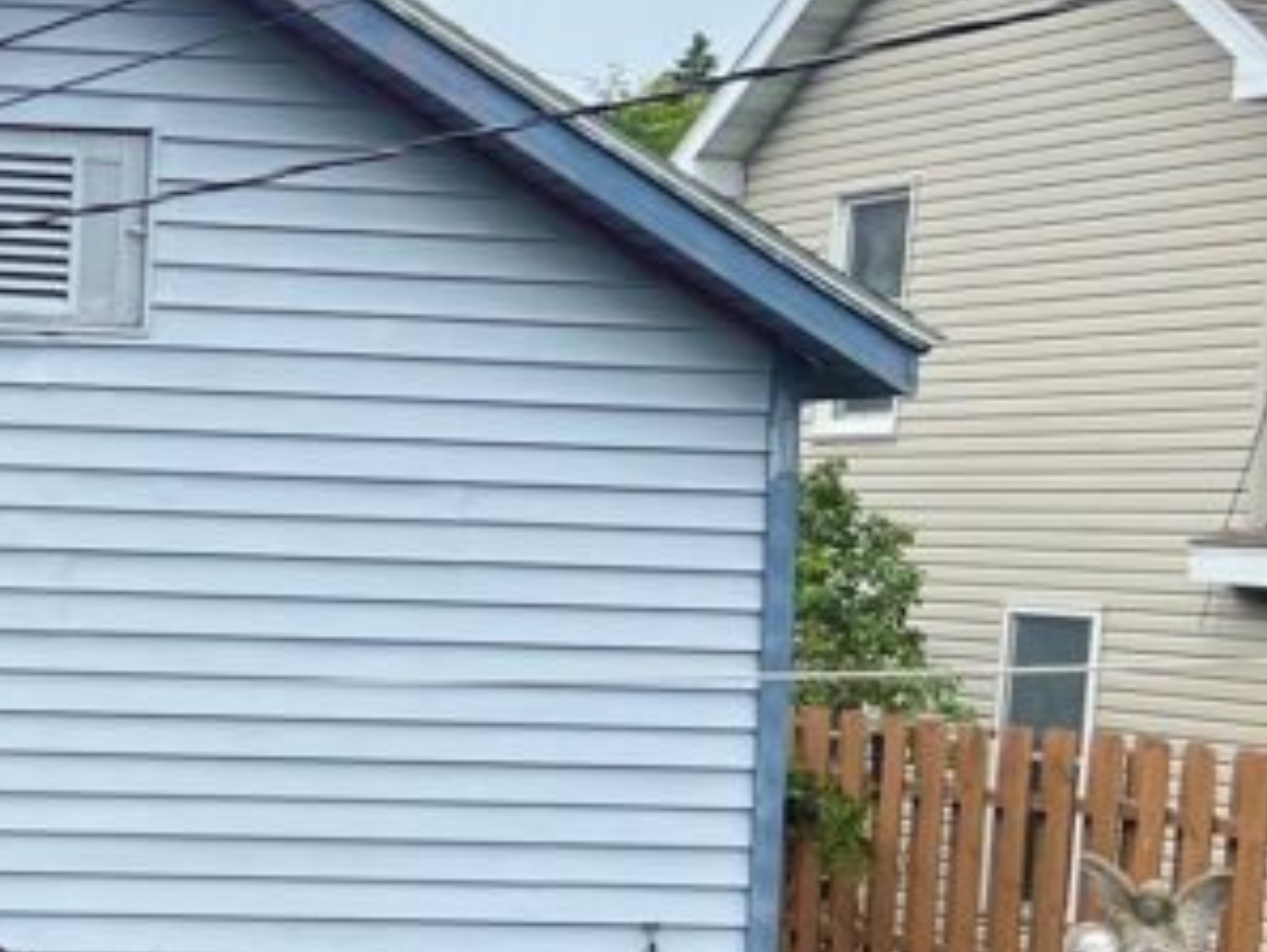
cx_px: -440
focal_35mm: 93
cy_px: 842
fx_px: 3407
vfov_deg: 15.7
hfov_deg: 19.3
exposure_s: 1/2841
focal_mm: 5.7
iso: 50
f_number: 1.5
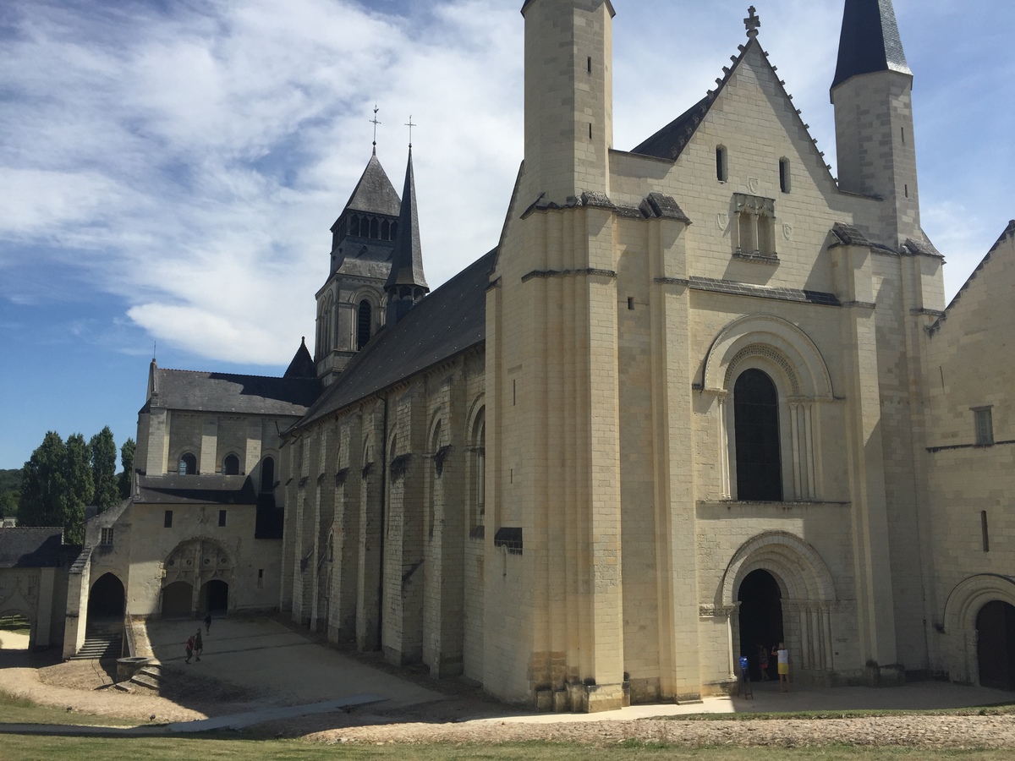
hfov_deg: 61.7
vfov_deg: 48.2
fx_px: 850
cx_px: 508
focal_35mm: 29
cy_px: 380
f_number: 2.2
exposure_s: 1/3300
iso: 32
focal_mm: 4.15
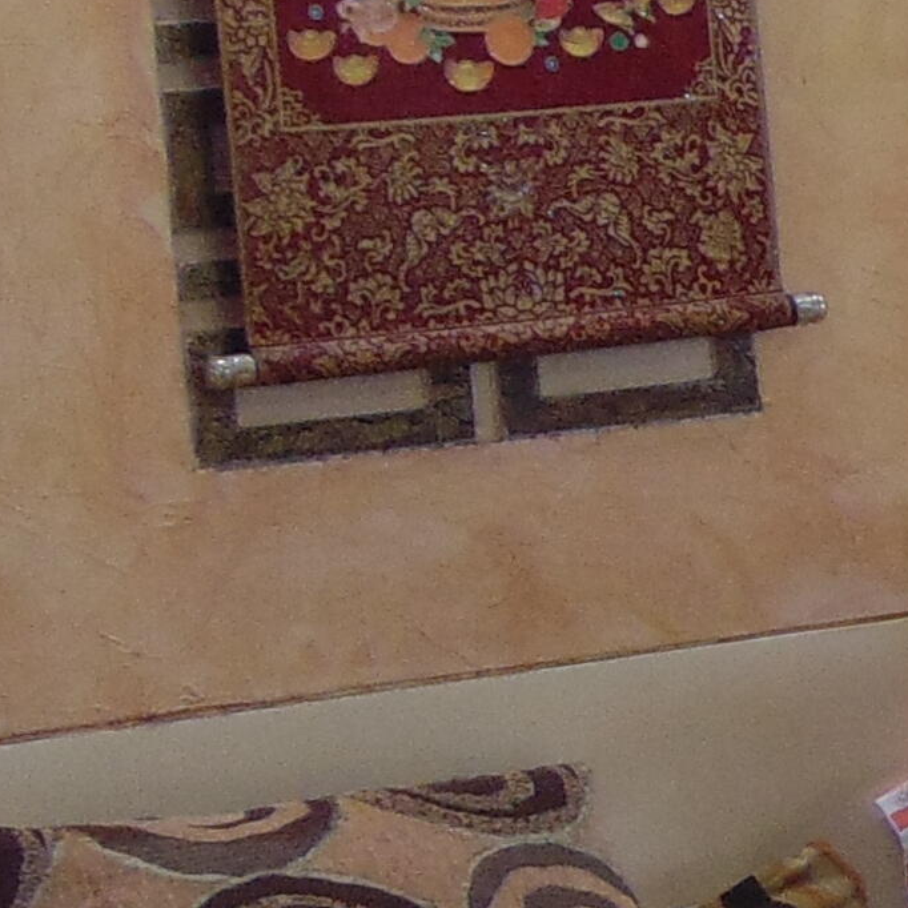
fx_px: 4956
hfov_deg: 9.4
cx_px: 2140
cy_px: 668
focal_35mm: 167
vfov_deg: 10.4
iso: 100
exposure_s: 1/30
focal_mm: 4.5
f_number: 3
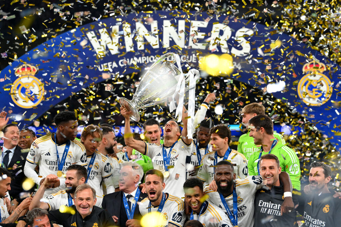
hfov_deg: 15.8
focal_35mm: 130
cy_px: 114
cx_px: 170
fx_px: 1231
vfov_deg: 10.6
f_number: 3.5
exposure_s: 1/1250
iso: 2000
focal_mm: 130
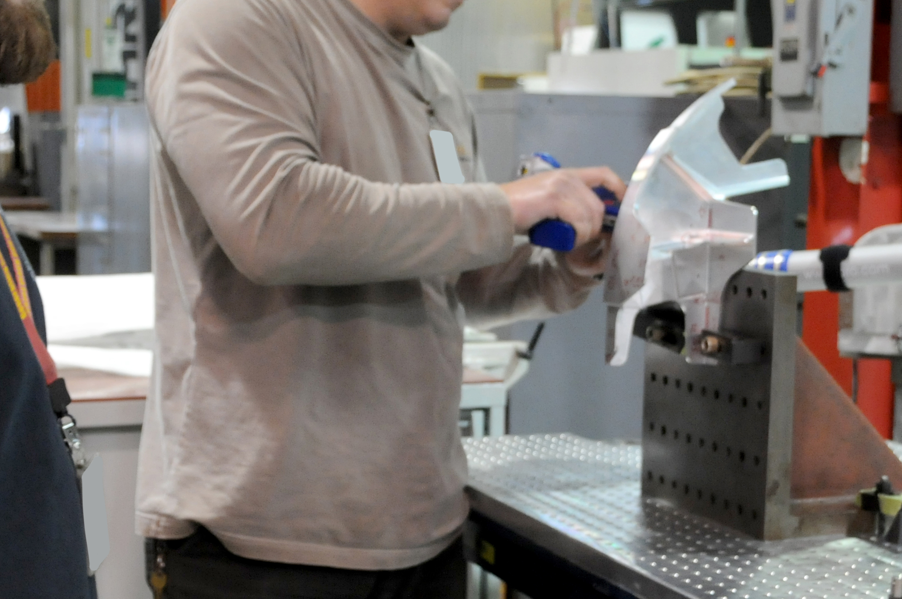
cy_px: 361
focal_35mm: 71
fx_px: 1777
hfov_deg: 28.5
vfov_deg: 19.1
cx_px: 504
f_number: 3.8
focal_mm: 22
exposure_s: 1/40
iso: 1000
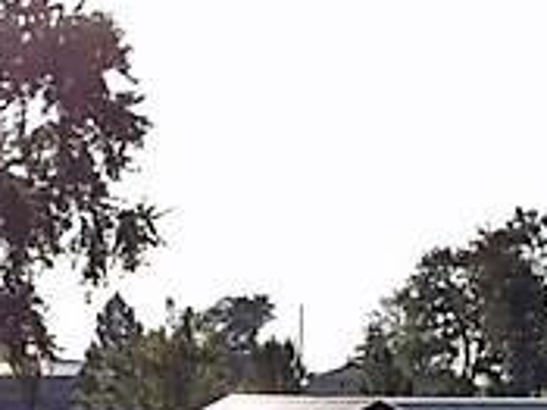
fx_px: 1674
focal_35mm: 106
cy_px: 579
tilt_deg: -7.8
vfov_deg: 13.3
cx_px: 84
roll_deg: +0.1
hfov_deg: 18.3
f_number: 2.2
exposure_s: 1/3597
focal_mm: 4.15
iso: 40
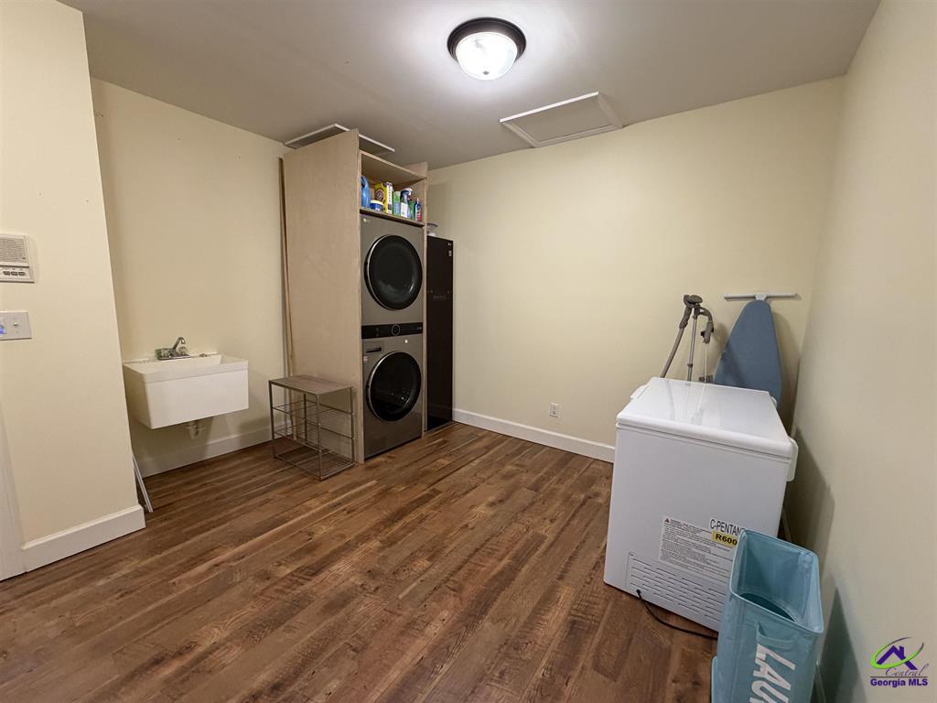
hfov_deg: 102.1
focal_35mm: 14
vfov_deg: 85.7
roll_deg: -1.1
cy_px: 352
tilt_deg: -8.6
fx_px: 379
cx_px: 468
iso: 400
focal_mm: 2.22
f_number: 2.2
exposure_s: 1/60
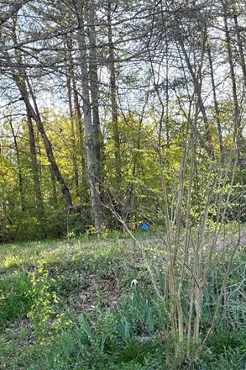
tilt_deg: +0.4
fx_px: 646
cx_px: 353
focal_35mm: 63
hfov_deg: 19.3
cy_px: 251
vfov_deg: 31.6
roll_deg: +3.7
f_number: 1.6
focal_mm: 4.2
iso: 32
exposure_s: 1/198
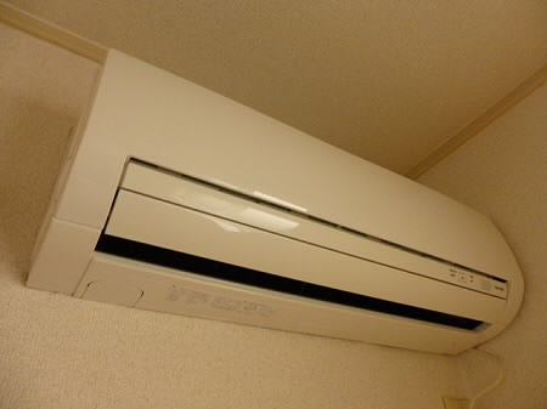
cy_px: 204
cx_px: 274
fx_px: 395
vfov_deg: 54.8
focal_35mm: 25
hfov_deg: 69.4
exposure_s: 1/20
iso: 400
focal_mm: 4.5
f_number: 3.1
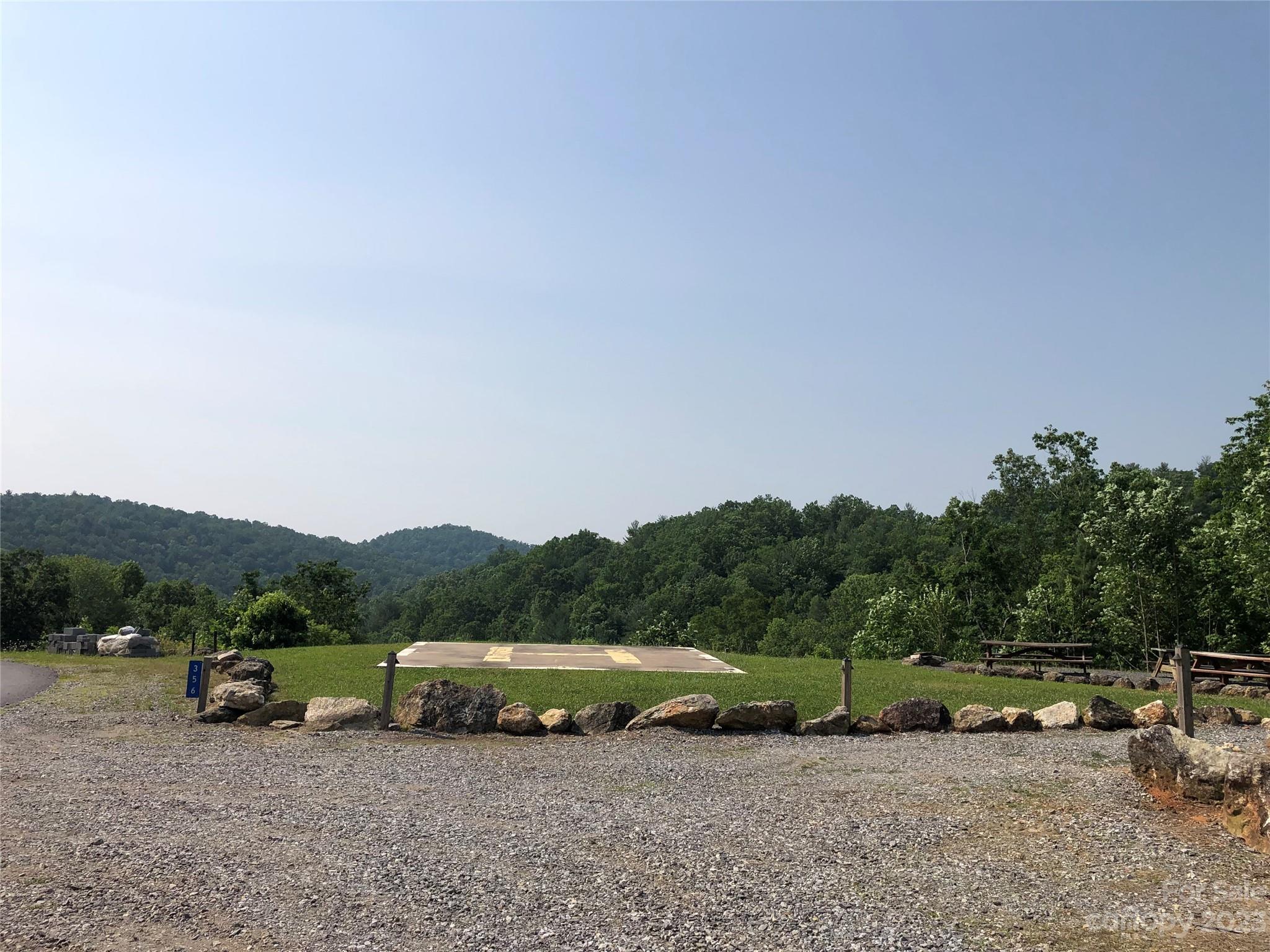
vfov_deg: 49.7
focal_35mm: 28
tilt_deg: +5.4
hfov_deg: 63.4
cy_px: 476
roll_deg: -2.1
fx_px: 1027
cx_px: 635
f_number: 1.8
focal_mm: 3.99
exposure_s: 1/4000
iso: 20
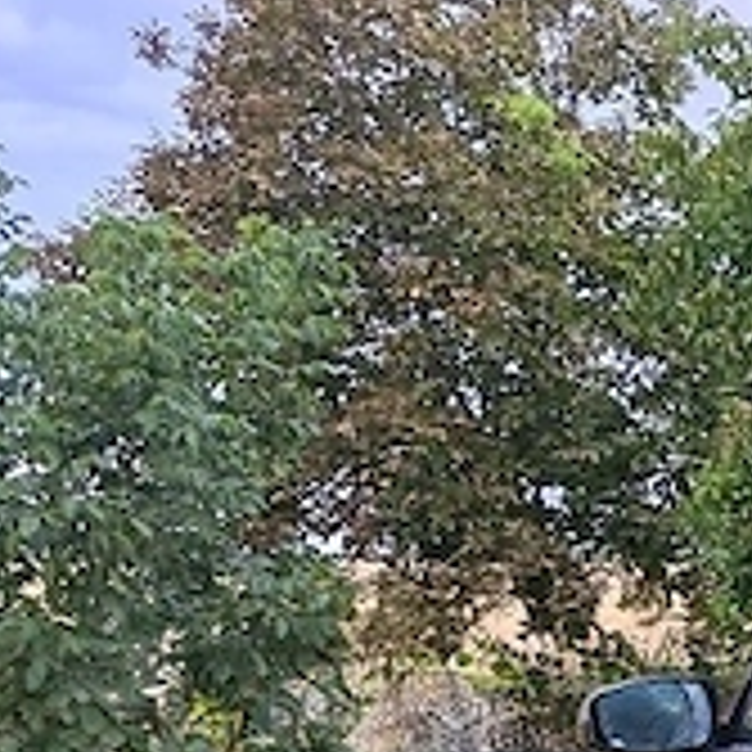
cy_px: 901
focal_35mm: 76
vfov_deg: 21.2
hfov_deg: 19.6
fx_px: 1868
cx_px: 1153
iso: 542
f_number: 1.75
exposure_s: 1/50
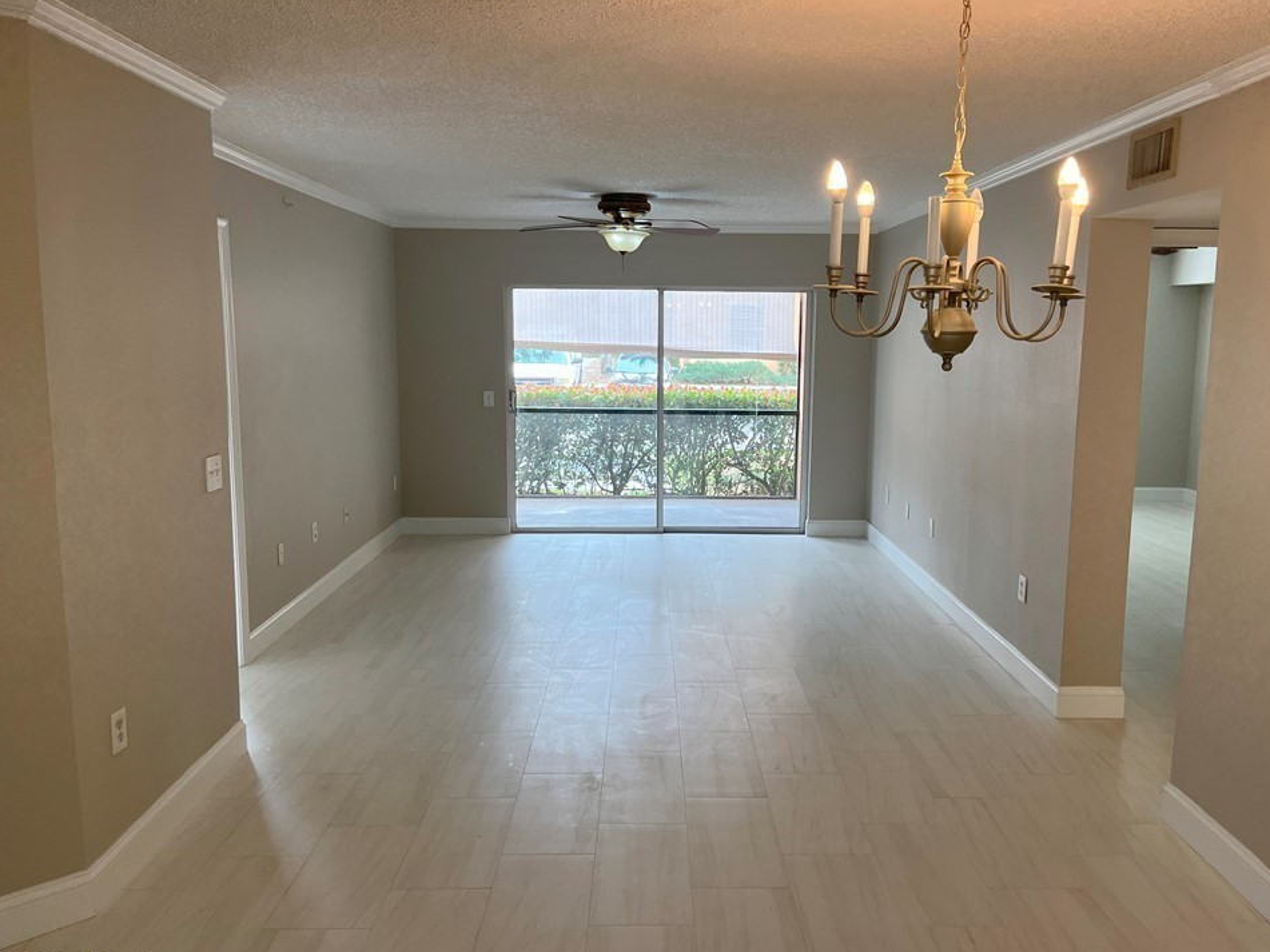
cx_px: 665
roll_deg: -0.9
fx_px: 1027
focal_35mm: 28
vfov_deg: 49.7
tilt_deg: -8.3
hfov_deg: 63.4
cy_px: 479
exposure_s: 1/120
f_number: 1.6
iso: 80
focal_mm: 5.1
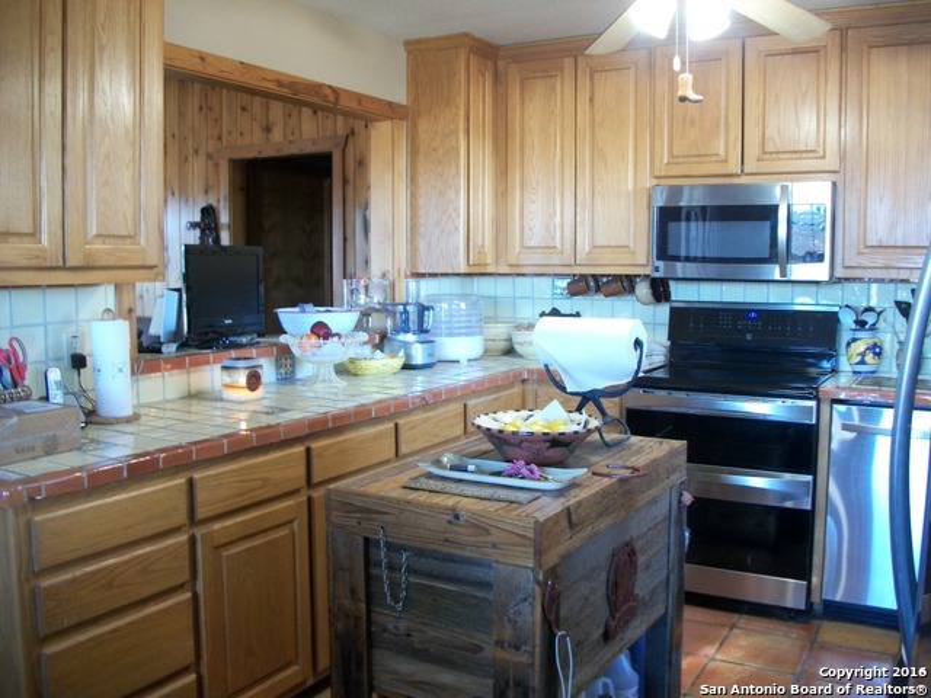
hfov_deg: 56.8
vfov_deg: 44.2
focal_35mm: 32
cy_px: 349
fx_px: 861
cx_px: 466
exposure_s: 1/15
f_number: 2.9
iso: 160
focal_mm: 5.7
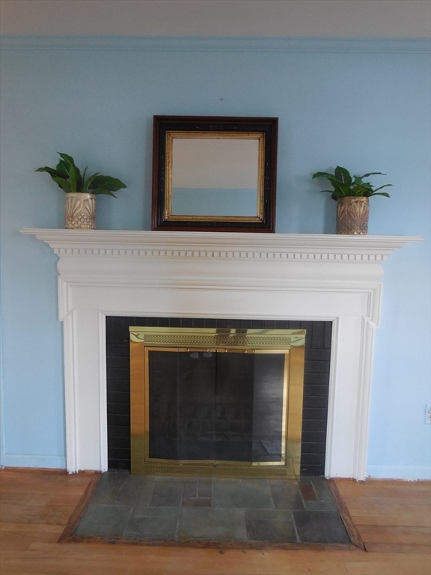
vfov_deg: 69.4
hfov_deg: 54.9
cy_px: 288
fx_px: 415
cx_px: 216
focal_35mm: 25
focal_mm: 4.5
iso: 400
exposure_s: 1/25
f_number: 3.1
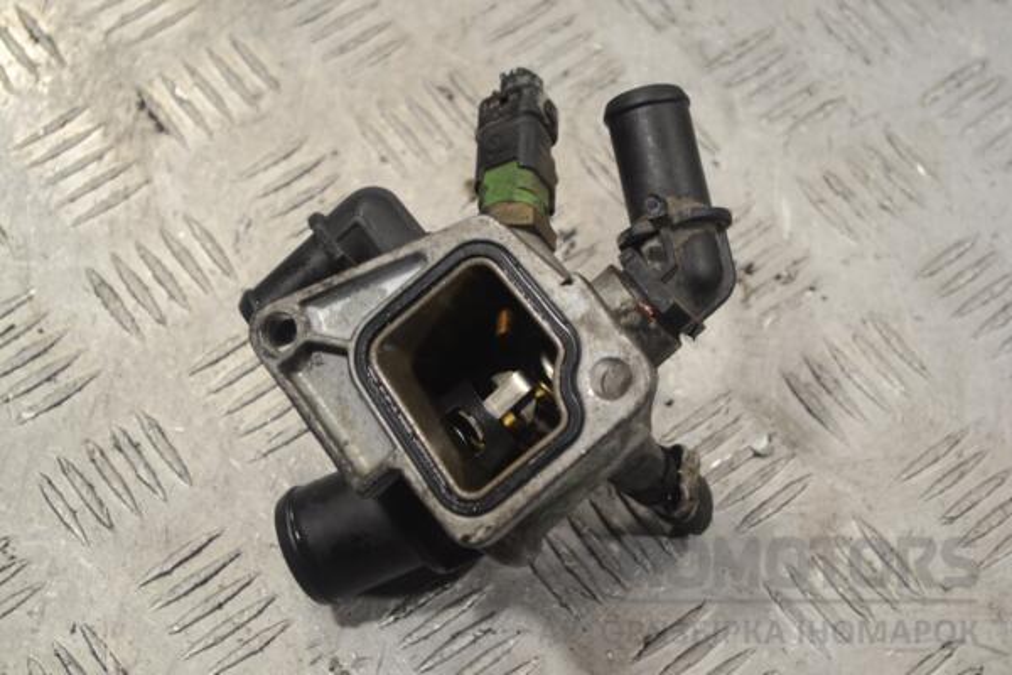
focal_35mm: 82
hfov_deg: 24.6
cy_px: 338
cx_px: 506
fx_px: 2319
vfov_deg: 16.6
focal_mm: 55
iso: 160
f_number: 5.6
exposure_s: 1/30
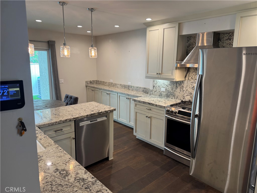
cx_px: 128
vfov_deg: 56.8
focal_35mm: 24
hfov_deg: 71.6
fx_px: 178
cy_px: 96
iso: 125
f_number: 1.78
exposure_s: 1/60
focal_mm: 6.76
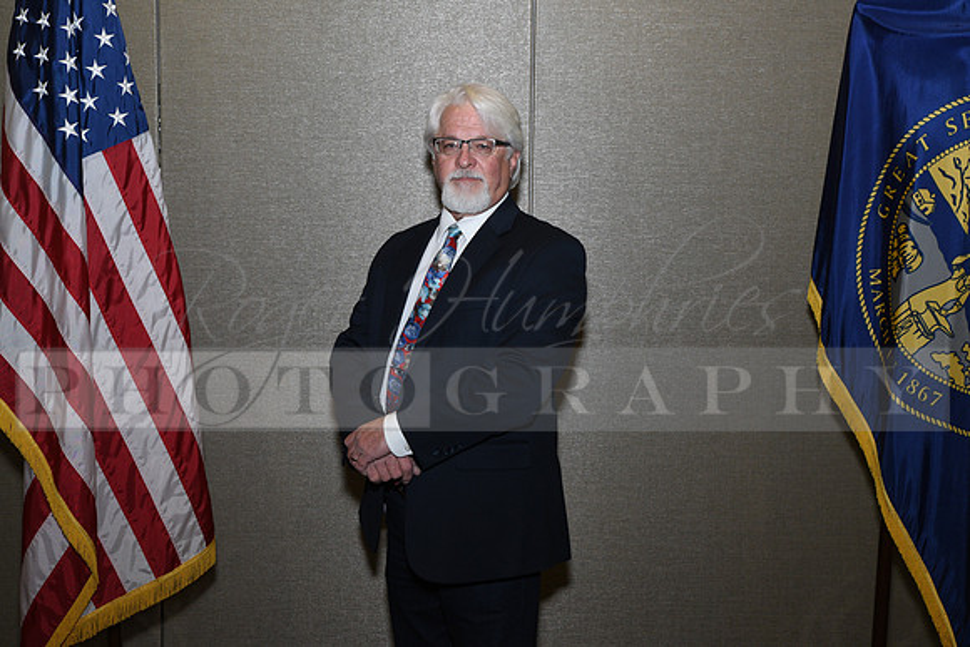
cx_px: 485
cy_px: 324
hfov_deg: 42.7
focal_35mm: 46
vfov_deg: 29.3
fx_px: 1240
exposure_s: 1/200
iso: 1000
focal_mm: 46
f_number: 7.1
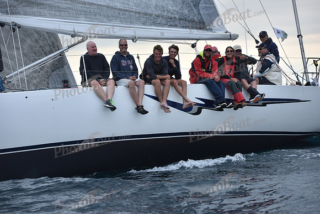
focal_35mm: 130
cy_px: 107
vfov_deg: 10.6
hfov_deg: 15.8
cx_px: 160
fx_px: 1156
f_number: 5
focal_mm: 130
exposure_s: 1/800
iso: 400
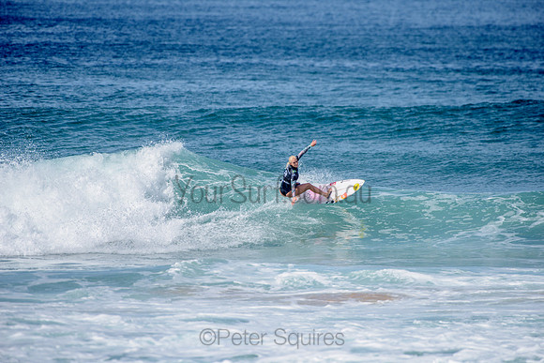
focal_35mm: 500
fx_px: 7557
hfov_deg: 4.1
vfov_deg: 2.8
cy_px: 182
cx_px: 272
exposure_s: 1/2500
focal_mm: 500
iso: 250
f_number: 6.3
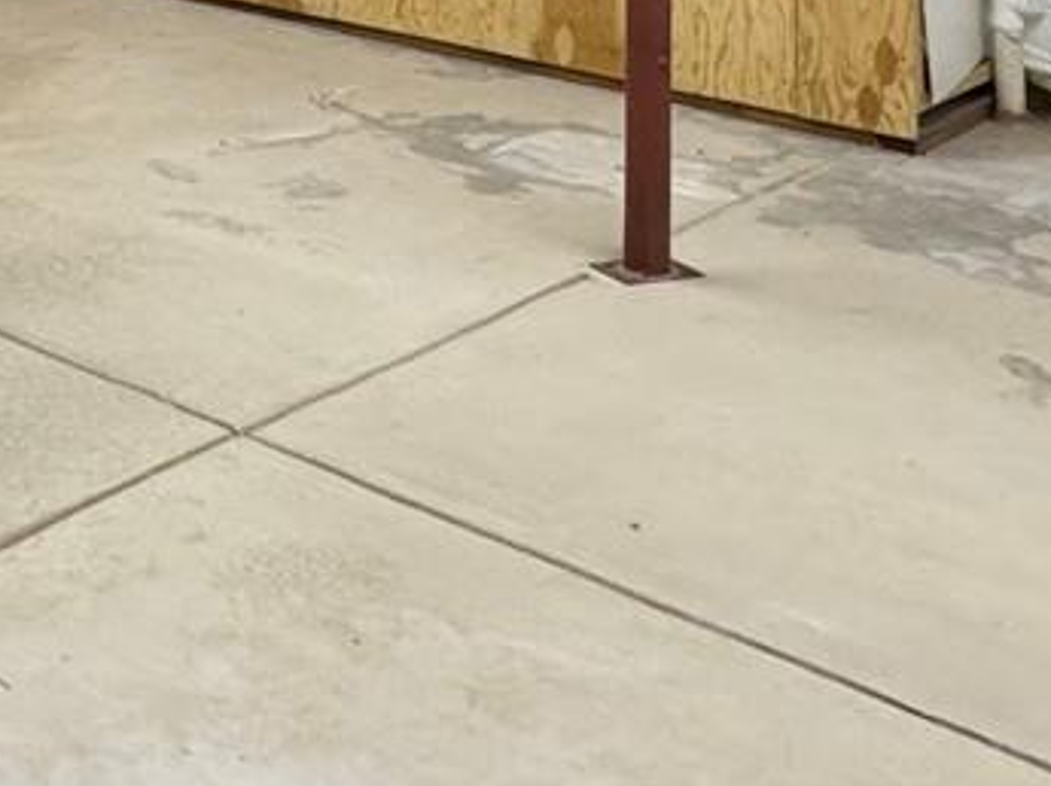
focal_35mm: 65
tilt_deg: +2.5
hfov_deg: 27.4
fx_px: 1971
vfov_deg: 18.9
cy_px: -500
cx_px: -97
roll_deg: -1.0
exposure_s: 1/60
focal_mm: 2.22
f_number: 2.2
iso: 320
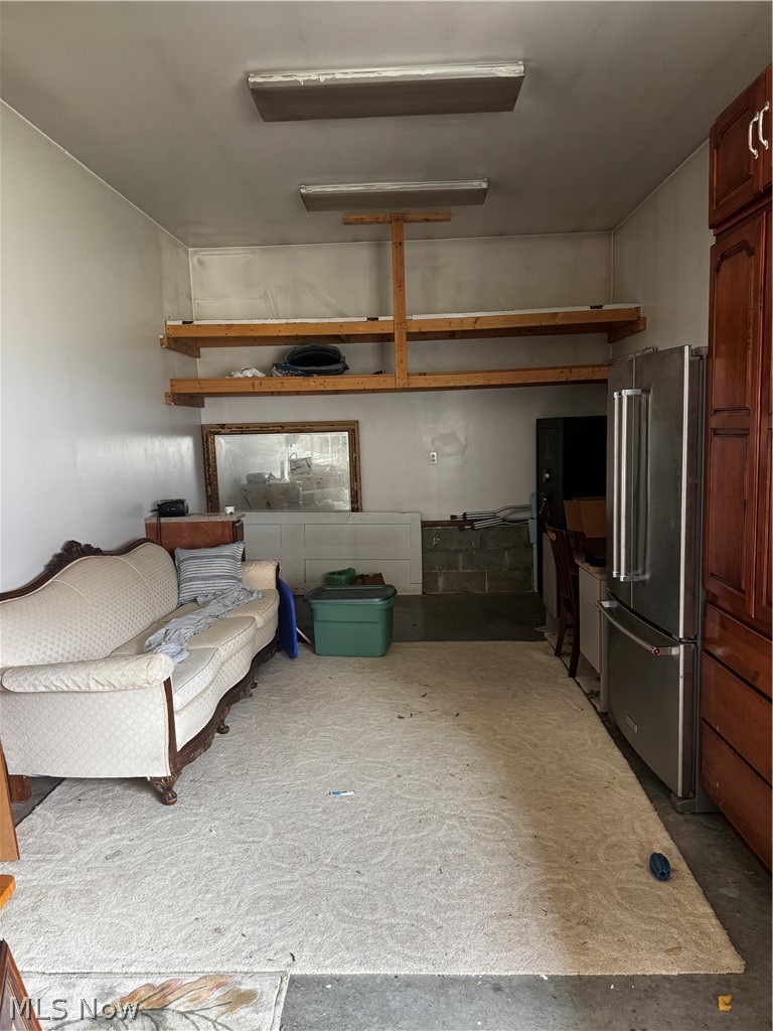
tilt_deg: -7.2
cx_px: 386
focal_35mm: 24
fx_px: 715
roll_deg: +2.1
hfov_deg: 56.8
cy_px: 516
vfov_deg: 71.6
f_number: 1.78
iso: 250
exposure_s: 1/60
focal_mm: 6.76
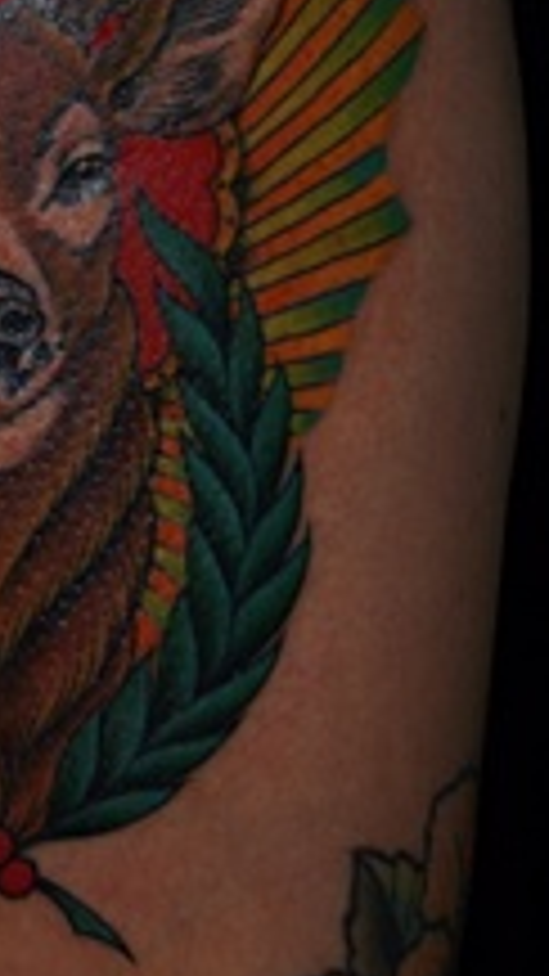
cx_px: -106
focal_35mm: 191
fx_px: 4949
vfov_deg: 11.2
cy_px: 256
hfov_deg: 6.3
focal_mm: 55
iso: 400
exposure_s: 1/60
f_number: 5.6
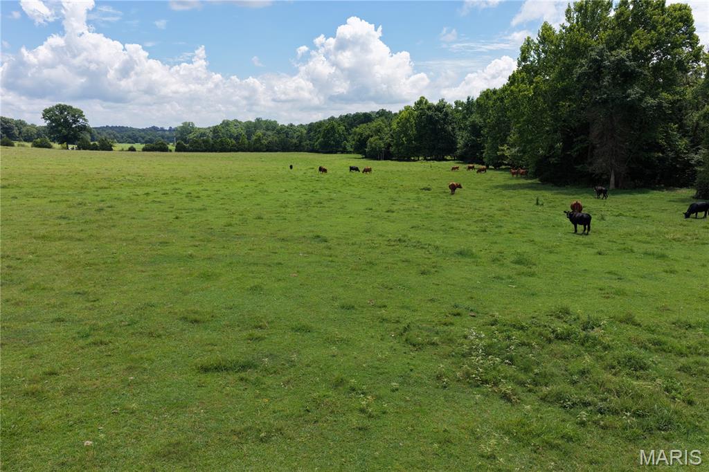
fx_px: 551
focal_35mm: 28
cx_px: 354
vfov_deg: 46.4
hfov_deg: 65.5
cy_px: 236
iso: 250
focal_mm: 14.45
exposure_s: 1/1600
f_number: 2.8
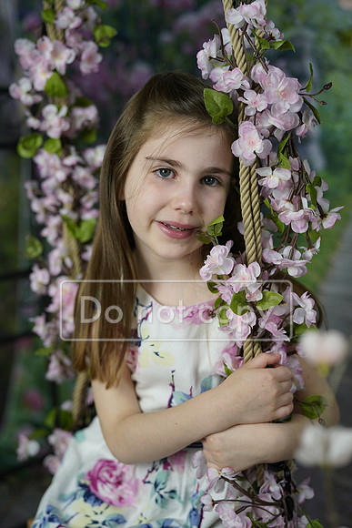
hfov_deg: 27.0
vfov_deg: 39.6
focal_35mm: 50
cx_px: 176
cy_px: 264
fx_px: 733
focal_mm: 50
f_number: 2
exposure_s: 1/160
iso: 160
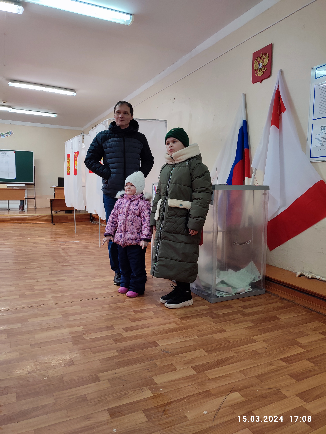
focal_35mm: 25
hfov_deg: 54.9
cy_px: 217
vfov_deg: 69.4
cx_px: 163
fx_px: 314
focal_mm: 6.04
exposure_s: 1/33
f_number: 1.9
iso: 135
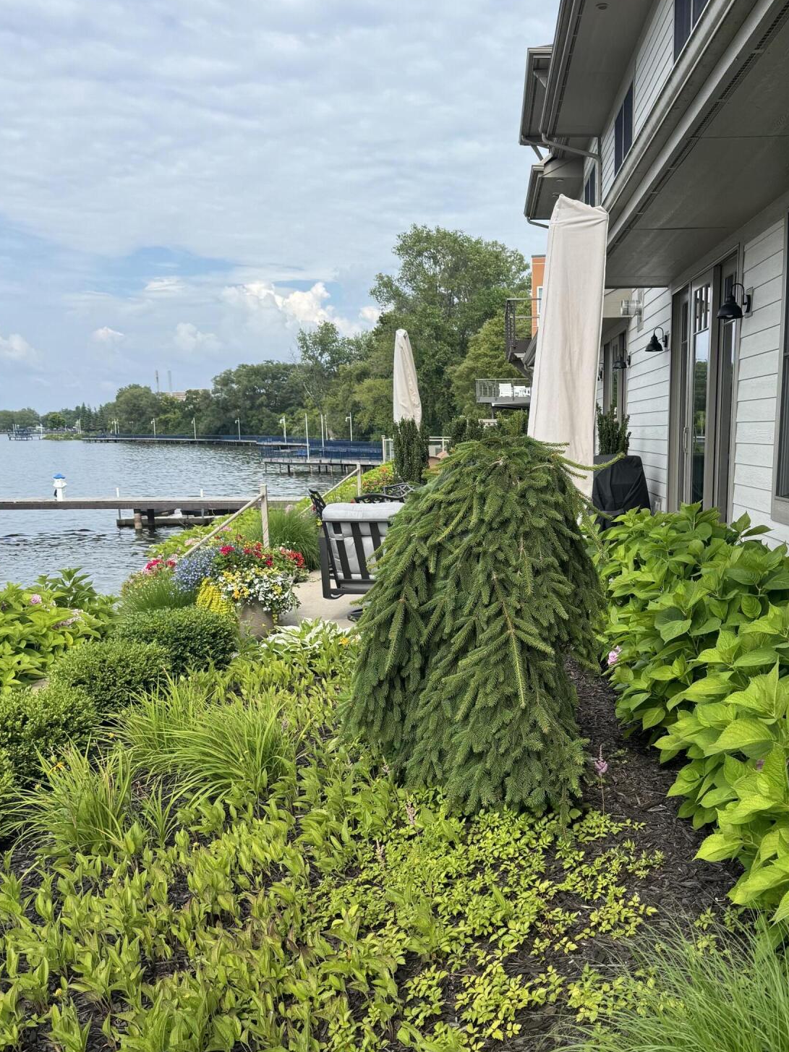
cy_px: 609
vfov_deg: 55.1
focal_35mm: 33
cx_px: 534
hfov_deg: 42.3
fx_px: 1003
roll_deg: +1.9
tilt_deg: -9.4
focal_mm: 6.76
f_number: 1.78
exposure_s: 1/2833
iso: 80
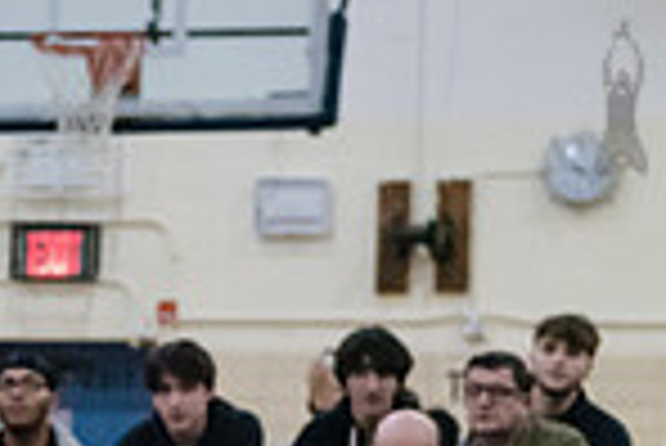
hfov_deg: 8.3
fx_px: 4500
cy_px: 750
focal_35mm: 243
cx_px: -252
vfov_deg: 5.6
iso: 8000
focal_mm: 62
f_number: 3.2
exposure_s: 1/320
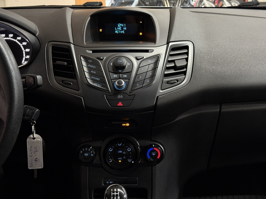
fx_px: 369
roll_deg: -0.1
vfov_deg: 30.3
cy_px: 100
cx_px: 133
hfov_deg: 39.7
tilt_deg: -18.4
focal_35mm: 48
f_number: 1.78
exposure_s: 1/50
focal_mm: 6.76
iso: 125
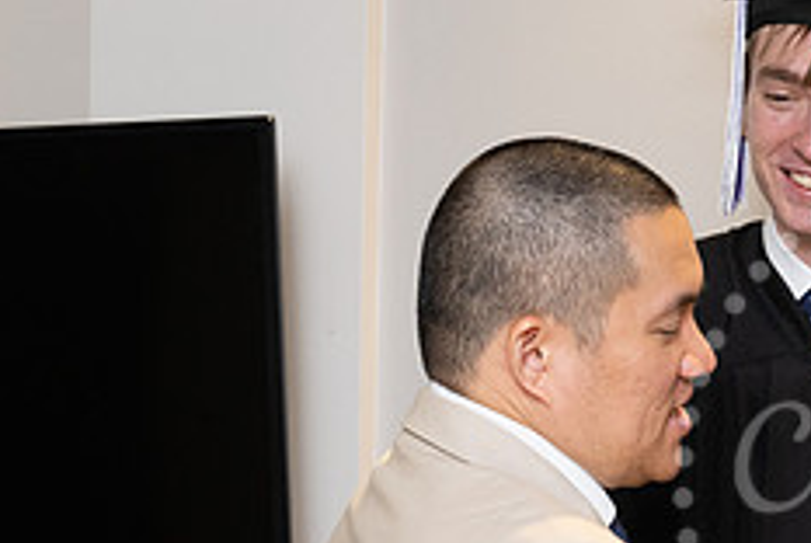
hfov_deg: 12.1
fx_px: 3677
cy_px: 475
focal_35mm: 163
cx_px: 1179
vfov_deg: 8.4
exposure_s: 1/80
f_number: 5.6
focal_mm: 56
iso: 640
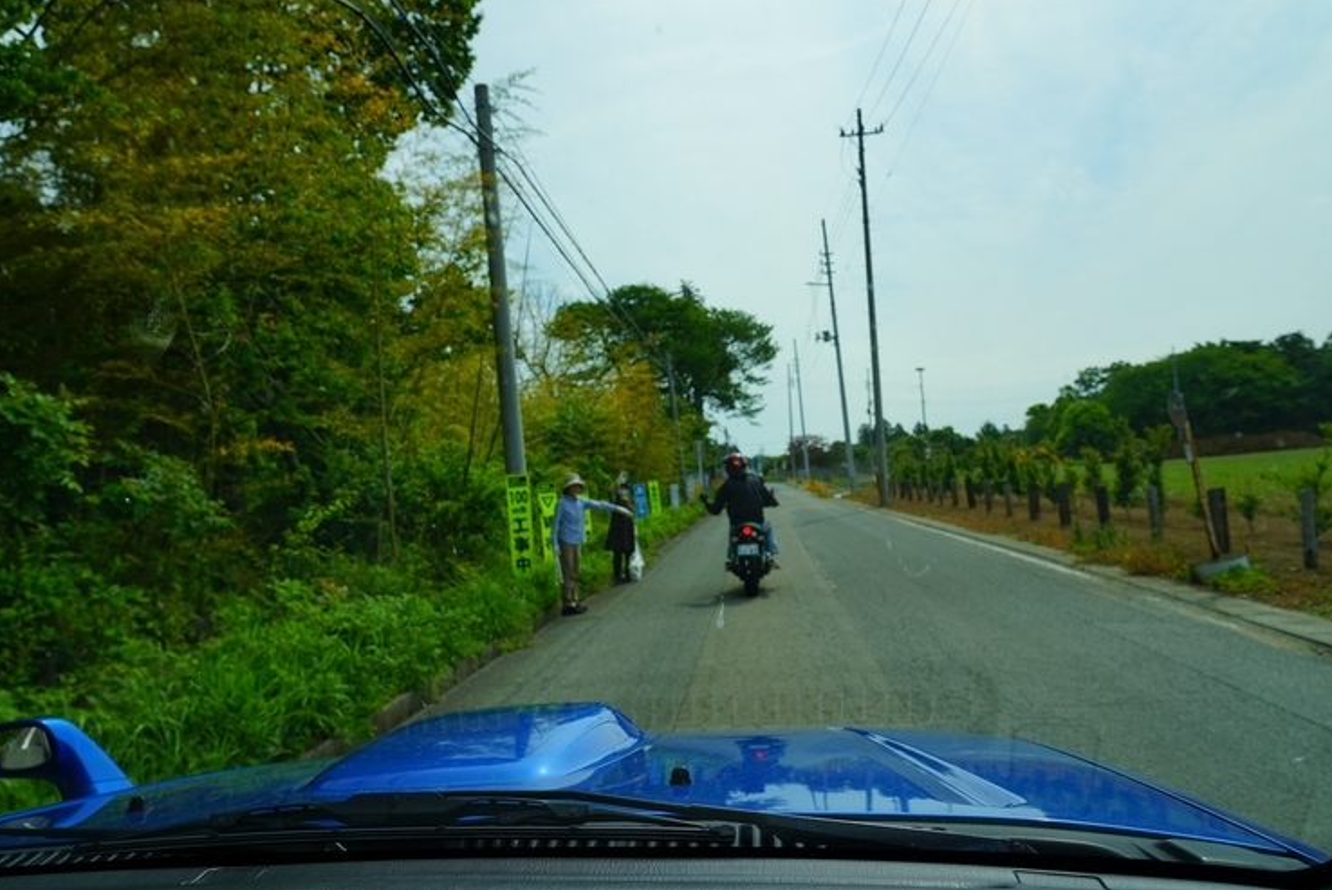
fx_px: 963
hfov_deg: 69.4
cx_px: 652
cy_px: 417
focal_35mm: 26
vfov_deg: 49.6
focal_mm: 24
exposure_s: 1/350
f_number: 8
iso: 100
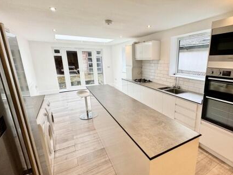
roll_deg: -0.2
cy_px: 92
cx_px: 142
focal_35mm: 19
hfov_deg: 83.4
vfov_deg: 68.6
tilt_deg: -15.2
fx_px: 128
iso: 80
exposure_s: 1/100
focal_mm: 2.22
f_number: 2.2
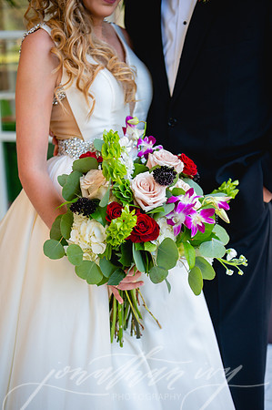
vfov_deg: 39.6
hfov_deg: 26.9
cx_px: 136
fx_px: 568
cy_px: 205
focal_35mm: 50
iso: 400
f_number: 2.8
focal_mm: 50
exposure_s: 1/200
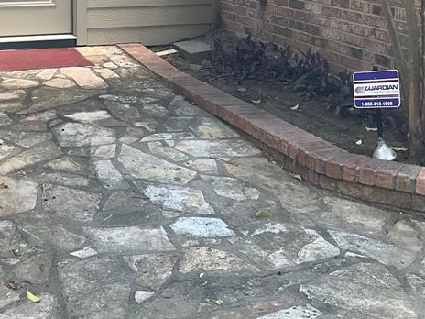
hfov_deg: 29.8
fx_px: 786
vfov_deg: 22.1
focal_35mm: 64
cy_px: 0
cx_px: 104
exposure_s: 1/122
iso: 50
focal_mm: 3
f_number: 1.8
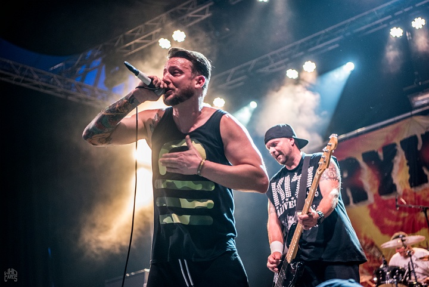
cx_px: 214
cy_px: 144
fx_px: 739
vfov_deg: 21.9
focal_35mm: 62
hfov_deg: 32.4
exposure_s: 1/125
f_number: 2.8
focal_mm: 62
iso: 1250
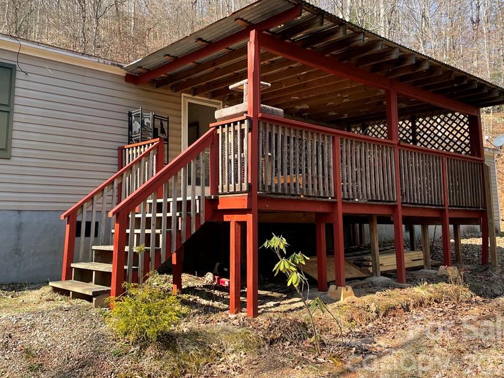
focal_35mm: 33
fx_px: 480
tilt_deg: +9.0
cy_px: 166
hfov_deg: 55.1
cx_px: 214
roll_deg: -0.3
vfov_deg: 42.9
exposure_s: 1/654
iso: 32
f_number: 1.6
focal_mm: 4.2
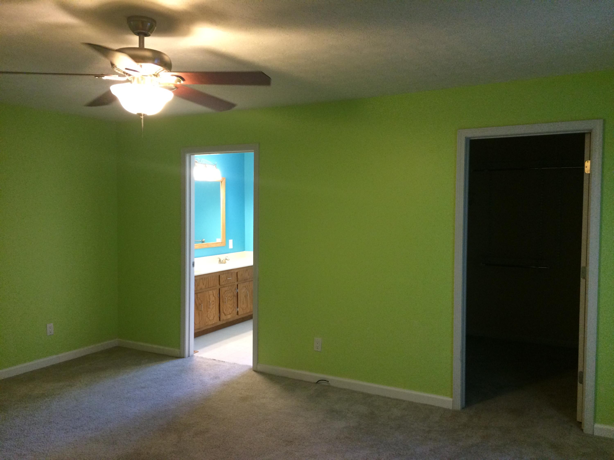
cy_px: 230
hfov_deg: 61.7
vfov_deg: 48.2
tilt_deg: -3.5
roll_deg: +1.4
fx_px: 514
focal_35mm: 29
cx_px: 307
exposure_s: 1/30
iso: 200
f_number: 2.2
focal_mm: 4.15
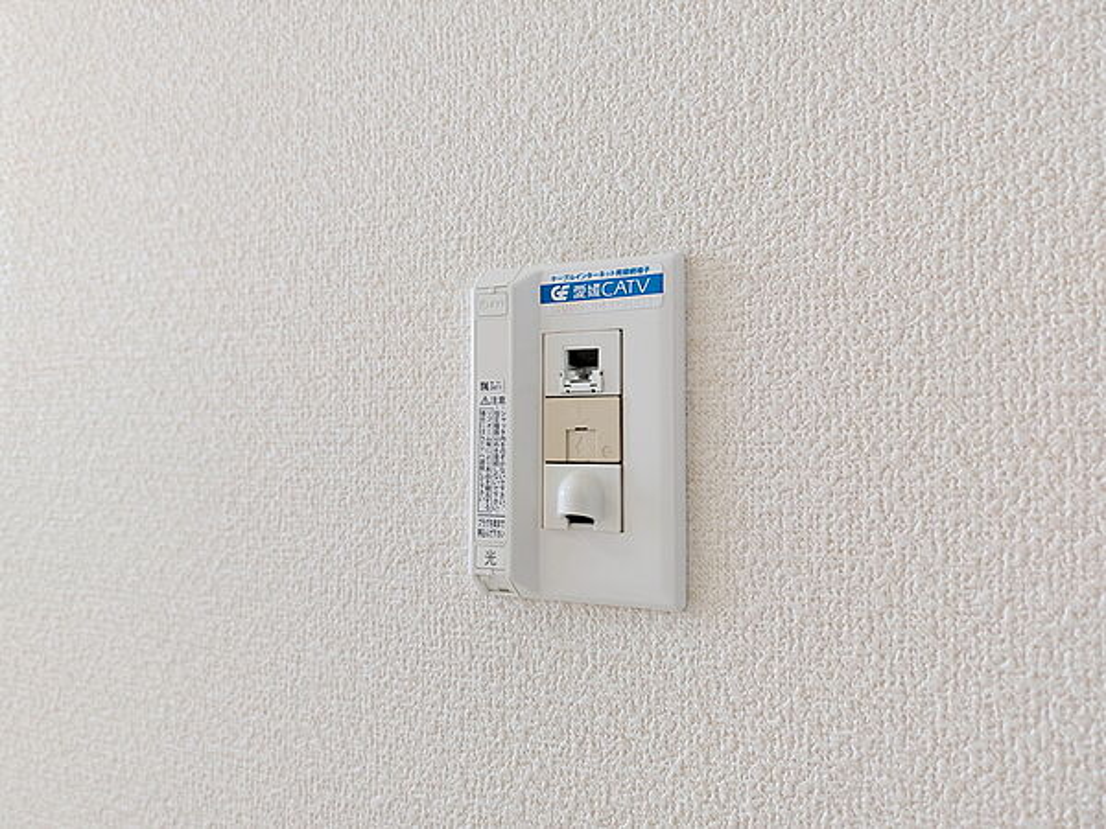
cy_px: 414
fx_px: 767
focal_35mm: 24
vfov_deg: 56.8
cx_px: 553
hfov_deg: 71.6
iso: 32
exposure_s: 1/24
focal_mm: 5.23
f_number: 1.8
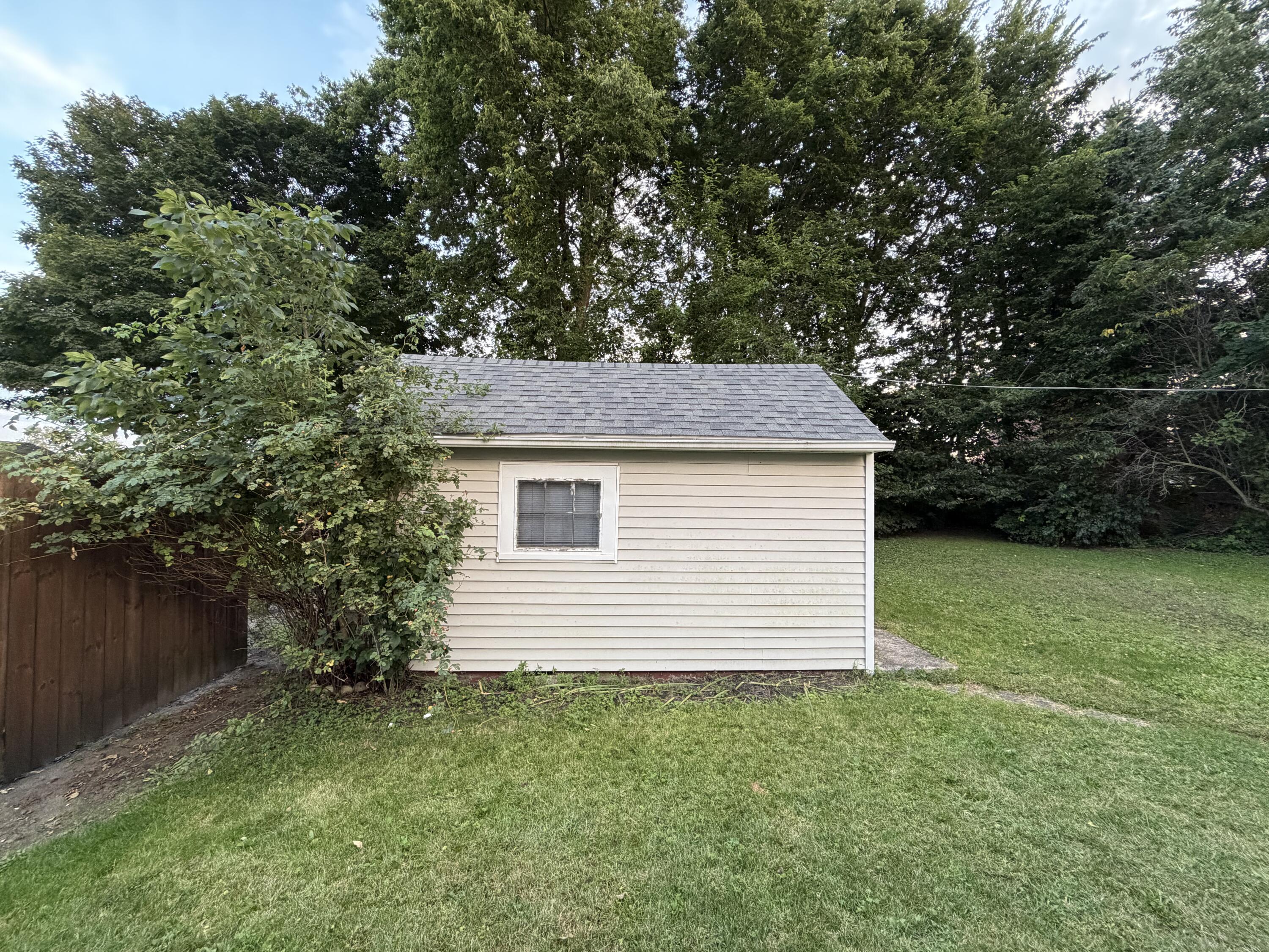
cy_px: 476
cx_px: 634
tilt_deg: +1.2
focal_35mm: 14
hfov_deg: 102.1
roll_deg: -0.4
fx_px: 513
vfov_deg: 85.7
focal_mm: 2.22
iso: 320
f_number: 2.2
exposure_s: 1/84
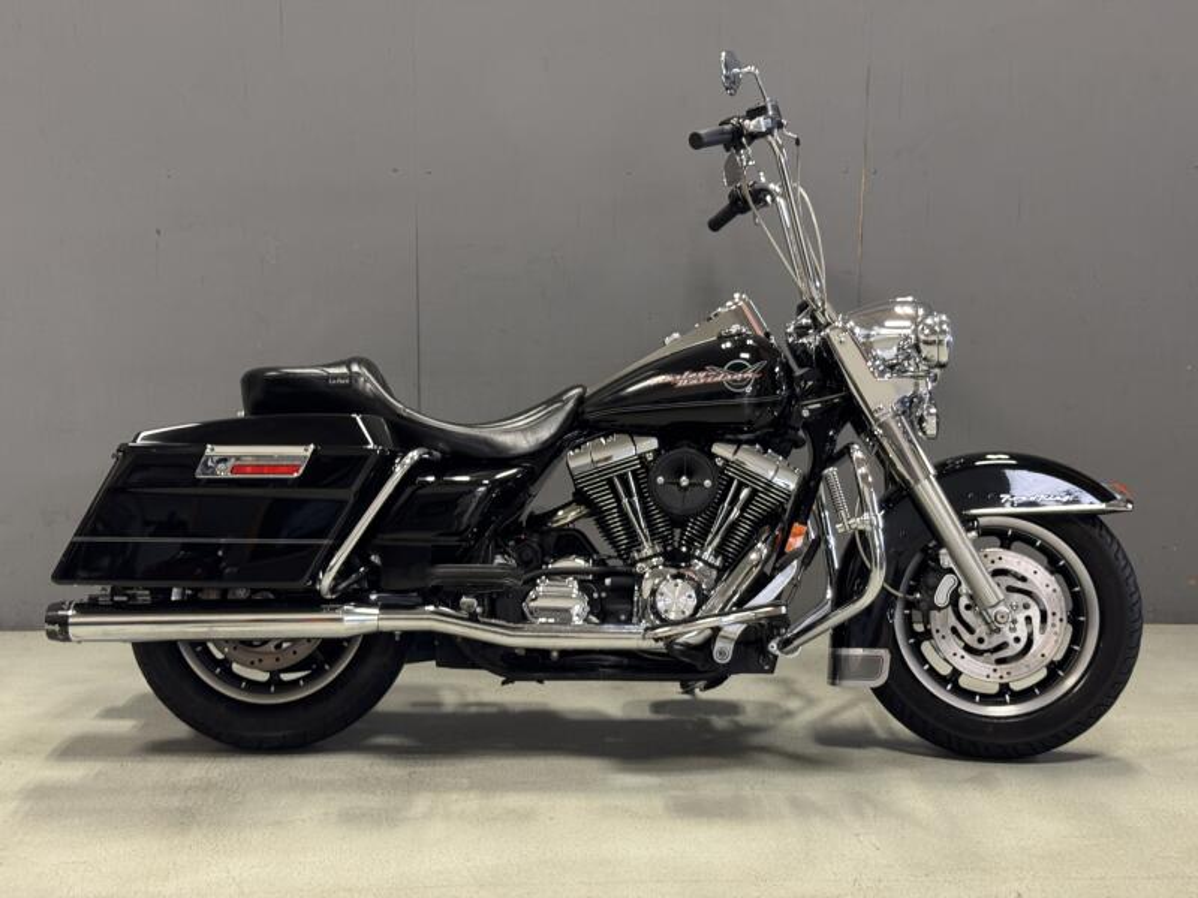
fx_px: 1661
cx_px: 599
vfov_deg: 30.3
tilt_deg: -10.4
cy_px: 449
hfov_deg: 39.7
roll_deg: -1.0
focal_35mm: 48
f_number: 1.78
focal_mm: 6.76
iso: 250
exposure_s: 1/60
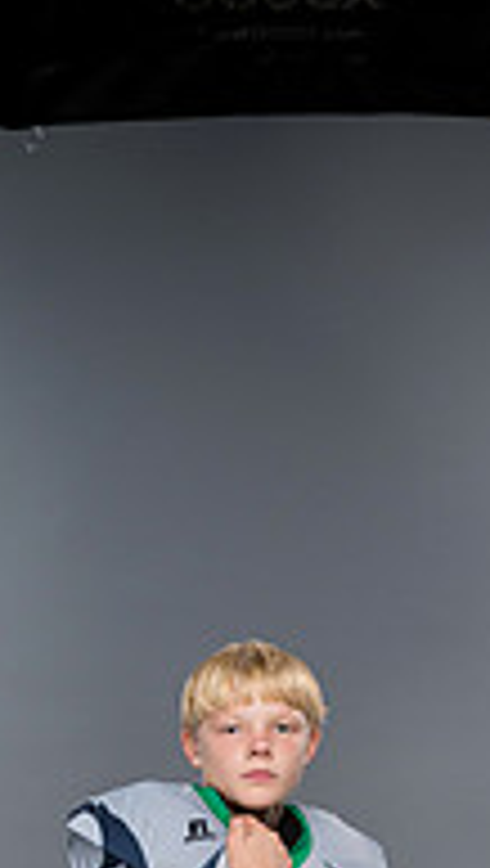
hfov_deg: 6.2
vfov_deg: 10.9
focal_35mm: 195
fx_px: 4490
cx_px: 261
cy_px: 989
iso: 320
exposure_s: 1/250
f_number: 6.3
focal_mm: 80
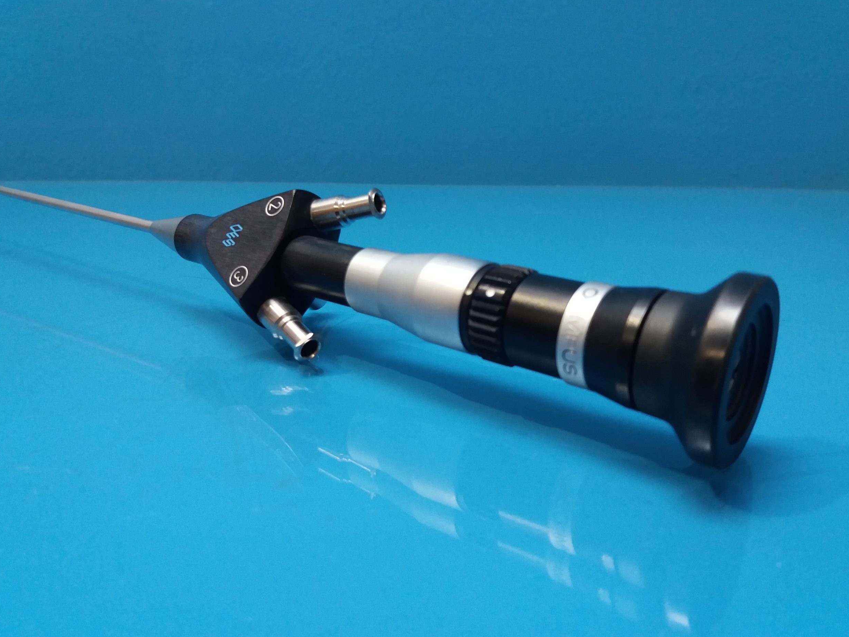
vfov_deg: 48.2
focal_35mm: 29
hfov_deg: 61.7
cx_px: 430
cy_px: 312
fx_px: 711
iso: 125
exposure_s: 1/33
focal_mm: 3.7
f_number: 1.9
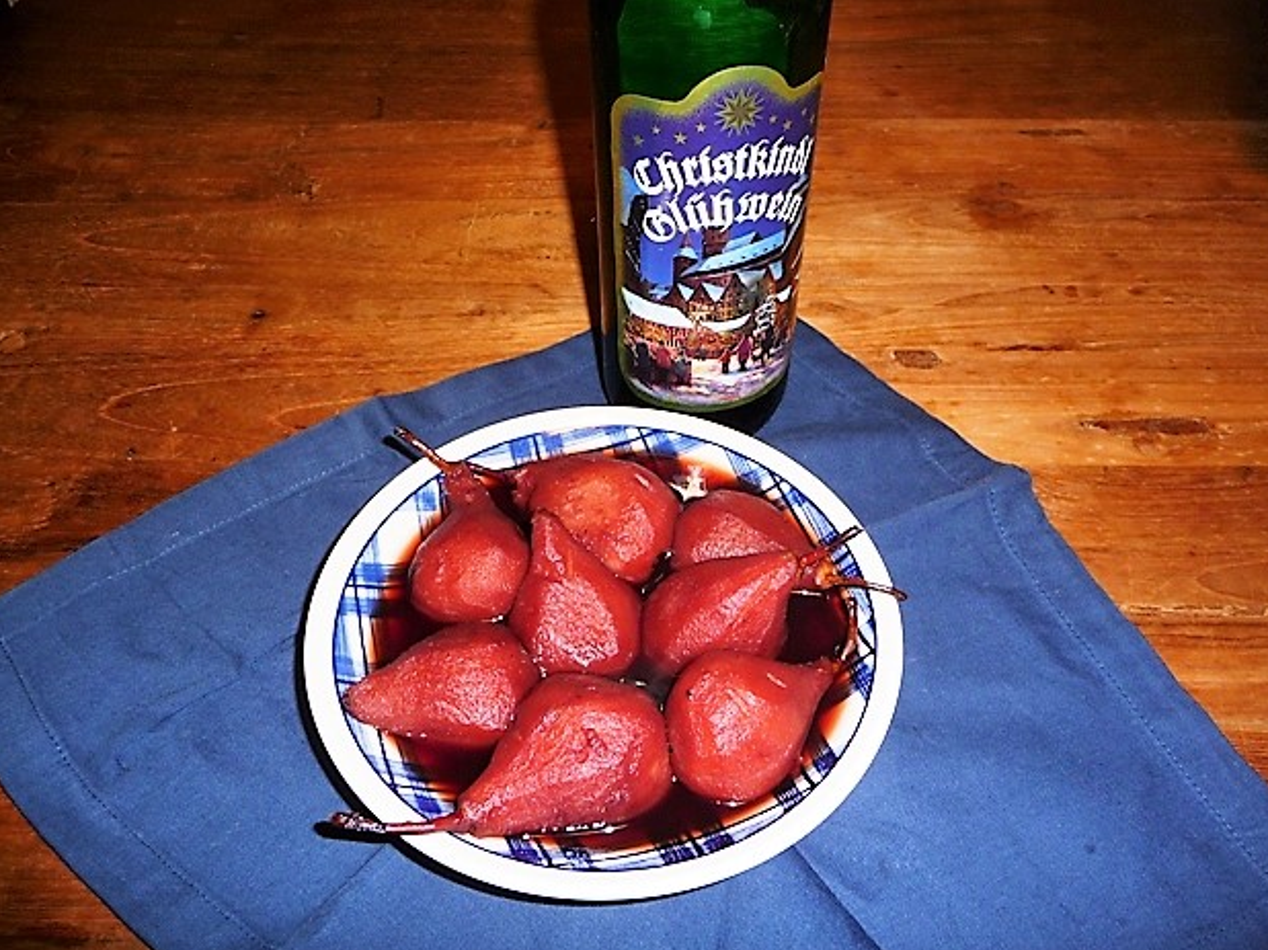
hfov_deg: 61.7
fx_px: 1062
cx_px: 636
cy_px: 490
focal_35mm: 29
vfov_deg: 48.2
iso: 100
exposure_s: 1/30
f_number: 3.3
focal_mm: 4.7
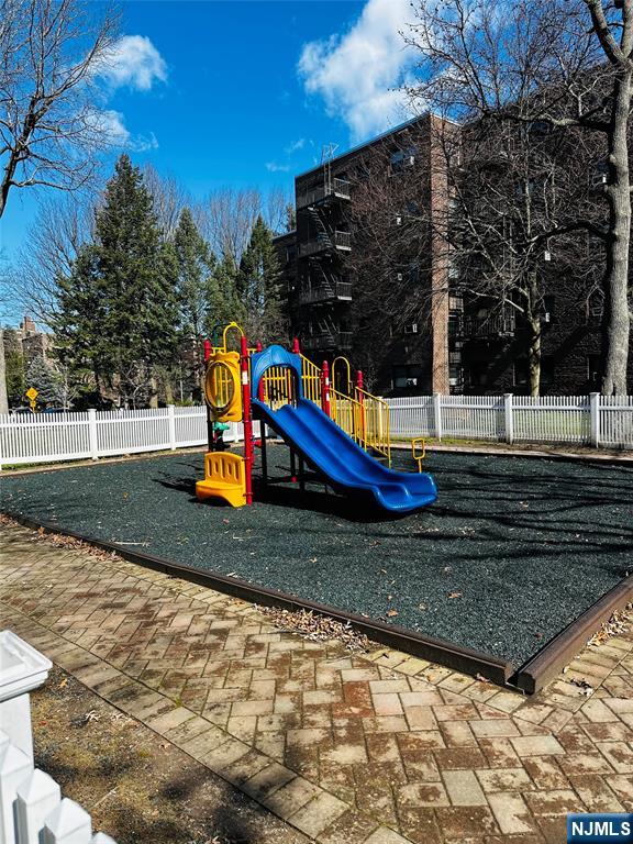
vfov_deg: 71.6
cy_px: 422
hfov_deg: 56.8
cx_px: 316
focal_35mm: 24
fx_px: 585
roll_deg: +2.3
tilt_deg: -3.5
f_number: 1.78
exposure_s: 1/2732
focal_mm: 6.86
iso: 80
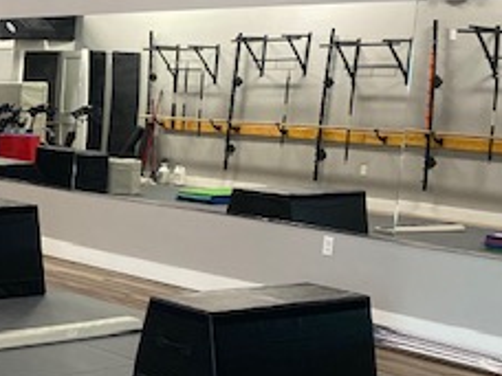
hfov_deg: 24.4
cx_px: -86
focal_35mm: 73
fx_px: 1059
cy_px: 244
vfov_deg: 20.1
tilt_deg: -9.2
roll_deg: -1.9
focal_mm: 4.25
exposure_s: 1/60
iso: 320
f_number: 1.8
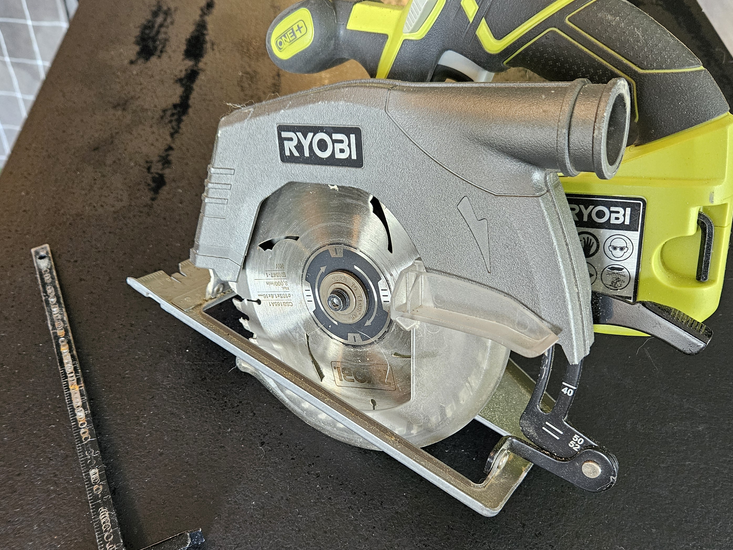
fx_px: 699
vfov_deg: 42.9
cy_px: 310
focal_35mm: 33
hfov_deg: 55.3
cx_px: 345
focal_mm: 5.4
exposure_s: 1/100
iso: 500
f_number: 1.8
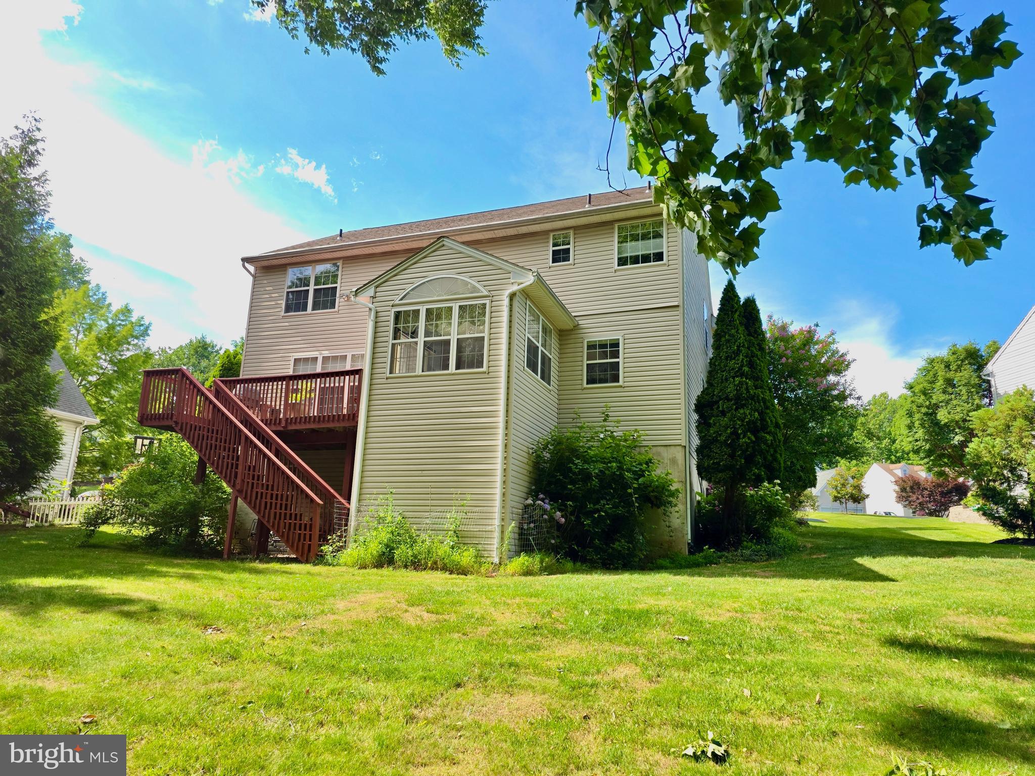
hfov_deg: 73.9
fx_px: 688
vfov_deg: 58.9
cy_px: 388
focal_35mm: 23
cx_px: 518
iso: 80
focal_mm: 6.25
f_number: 1.7
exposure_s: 1/1472
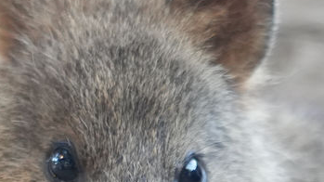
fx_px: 1649
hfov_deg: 11.2
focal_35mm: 192
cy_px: 385
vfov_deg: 6.1
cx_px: 294
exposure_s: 1/160
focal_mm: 40
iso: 4000
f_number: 4
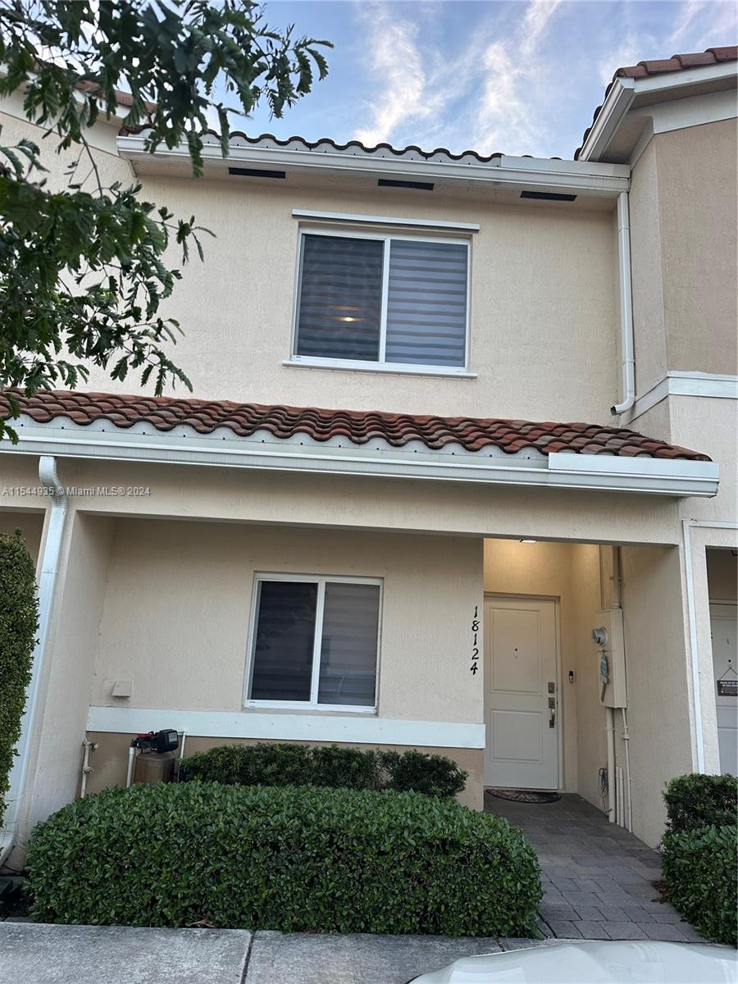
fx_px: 682
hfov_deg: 56.8
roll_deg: -3.5
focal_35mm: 24
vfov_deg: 71.6
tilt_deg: +12.2
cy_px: 492
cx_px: 369
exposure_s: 1/174
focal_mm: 6.86
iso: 64
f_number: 1.78
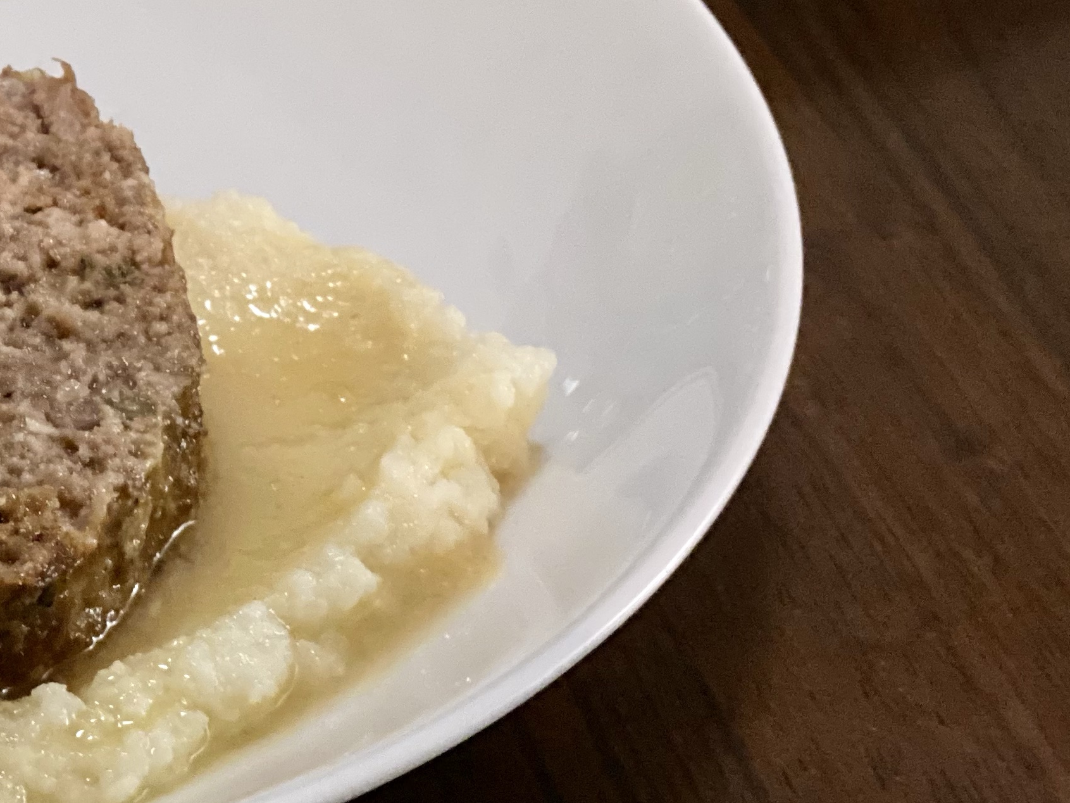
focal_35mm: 124
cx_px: -133
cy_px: 25
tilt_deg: -30.4
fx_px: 3833
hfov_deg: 15.4
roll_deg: -2.2
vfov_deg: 11.8
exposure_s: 1/15
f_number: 2
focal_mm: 6
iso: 500
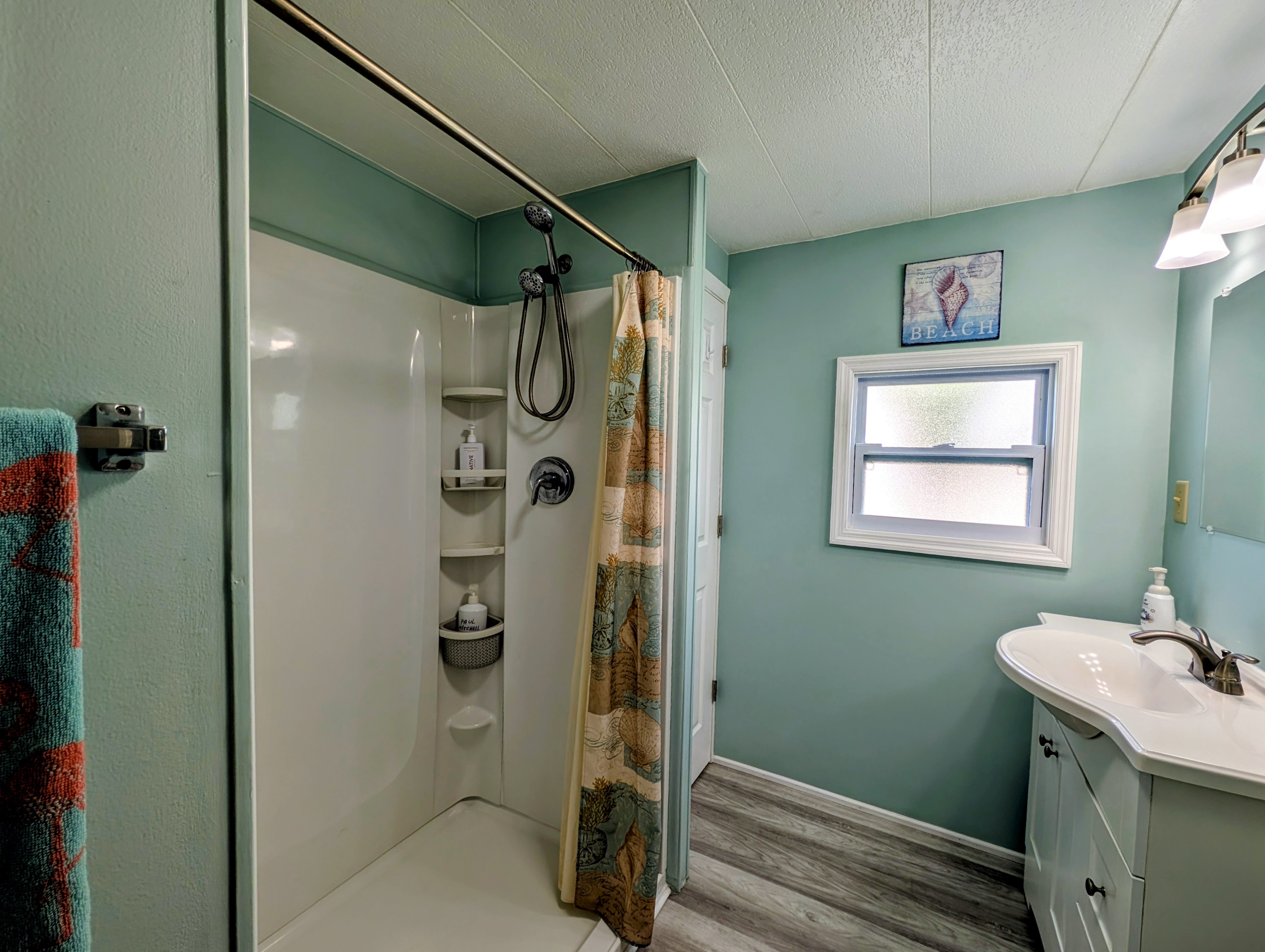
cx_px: 632
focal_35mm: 12
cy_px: 476
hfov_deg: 110.5
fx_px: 439
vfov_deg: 94.6
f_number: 1.95
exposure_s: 1/150
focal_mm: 2.23
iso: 31
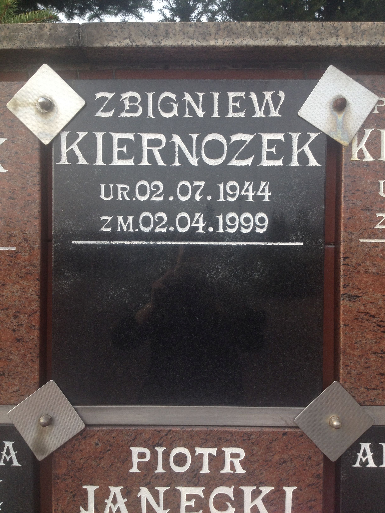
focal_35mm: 35
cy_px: 256
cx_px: 192
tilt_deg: +1.3
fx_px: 519
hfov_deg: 40.7
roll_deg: +0.1
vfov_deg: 52.6
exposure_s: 1/397
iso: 50
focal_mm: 4.28
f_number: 2.4
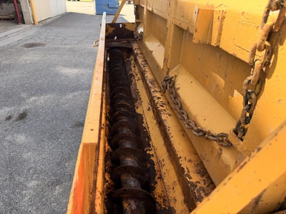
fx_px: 198
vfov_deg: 56.8
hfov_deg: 71.6
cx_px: 143
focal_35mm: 24
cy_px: 107
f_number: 1.78
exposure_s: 1/671
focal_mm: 6.76
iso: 100
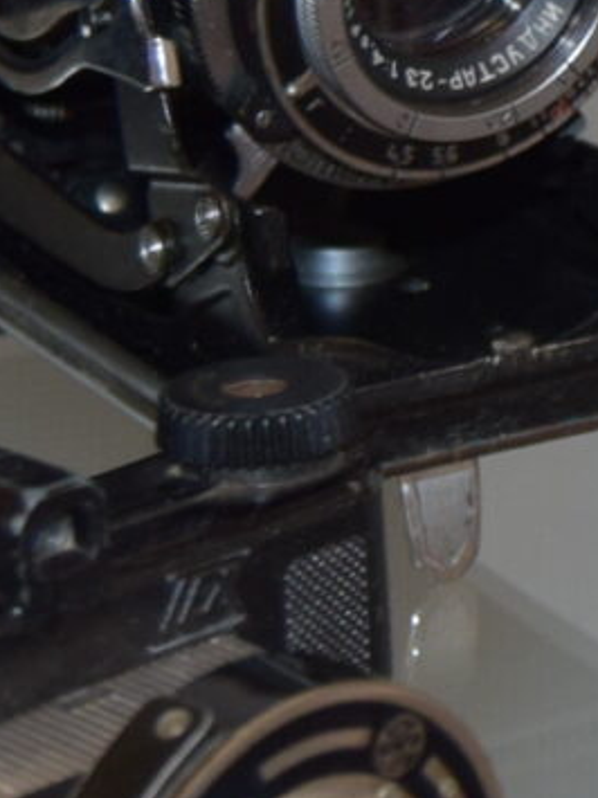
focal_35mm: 208
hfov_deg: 6.9
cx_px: 1236
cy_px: -197
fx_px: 4794
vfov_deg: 9.4
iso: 450
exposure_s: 1/60
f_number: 3.5
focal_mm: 20
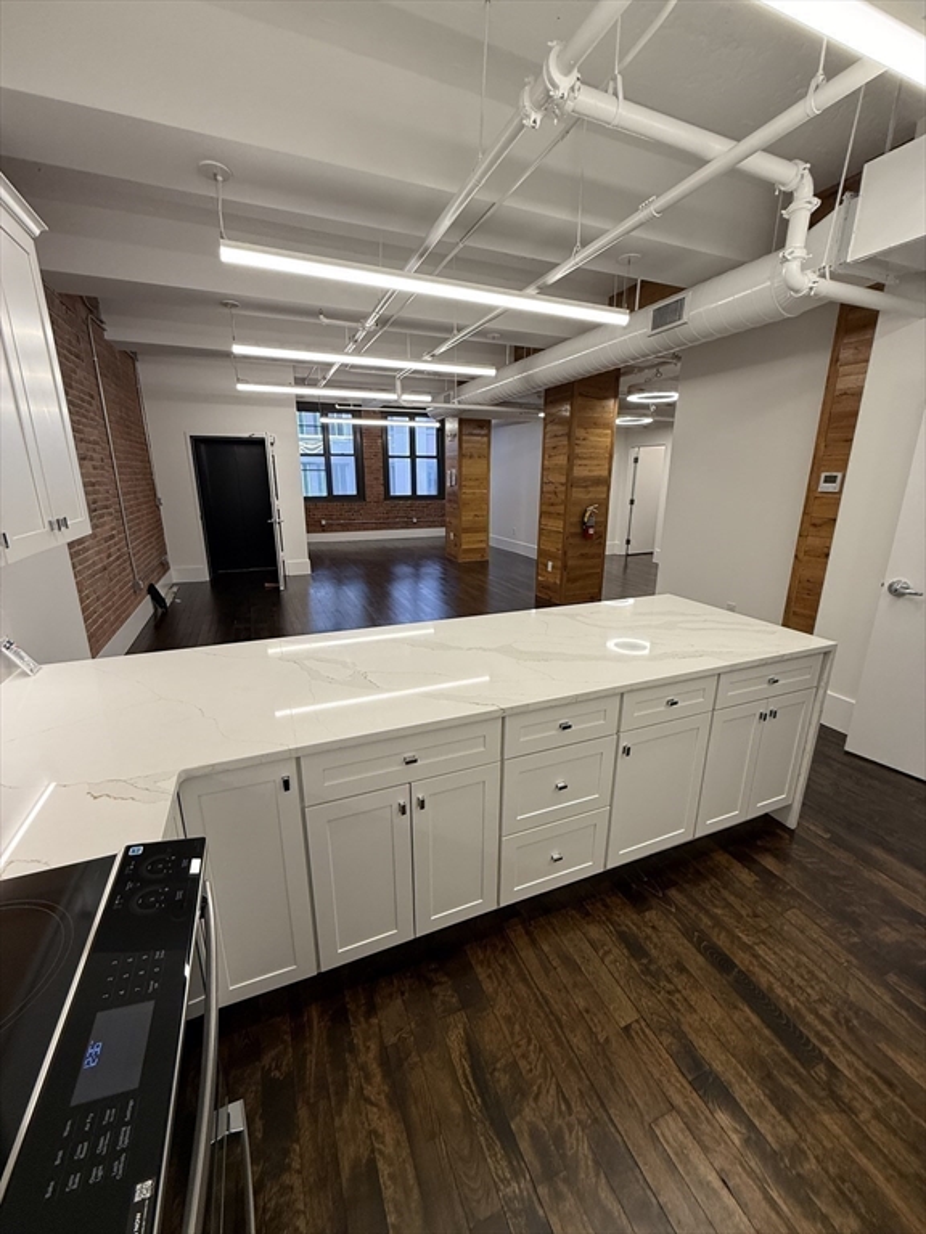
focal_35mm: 14
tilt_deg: -15.4
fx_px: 499
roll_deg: -0.2
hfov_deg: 85.7
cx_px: 463
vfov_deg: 102.1
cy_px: 617
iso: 125
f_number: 2.2
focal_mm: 2.22
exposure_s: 1/120
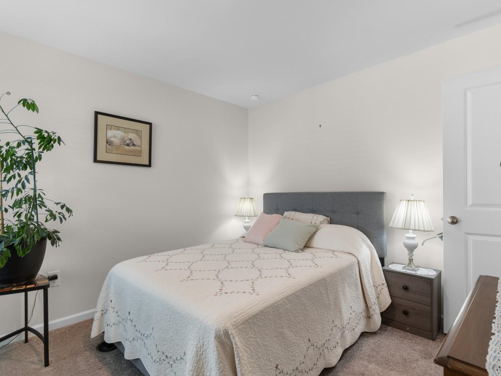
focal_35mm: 17
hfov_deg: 91.0
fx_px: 246
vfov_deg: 74.7
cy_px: 191
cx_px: 245
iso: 100
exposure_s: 1/20
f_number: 4.5
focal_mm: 10
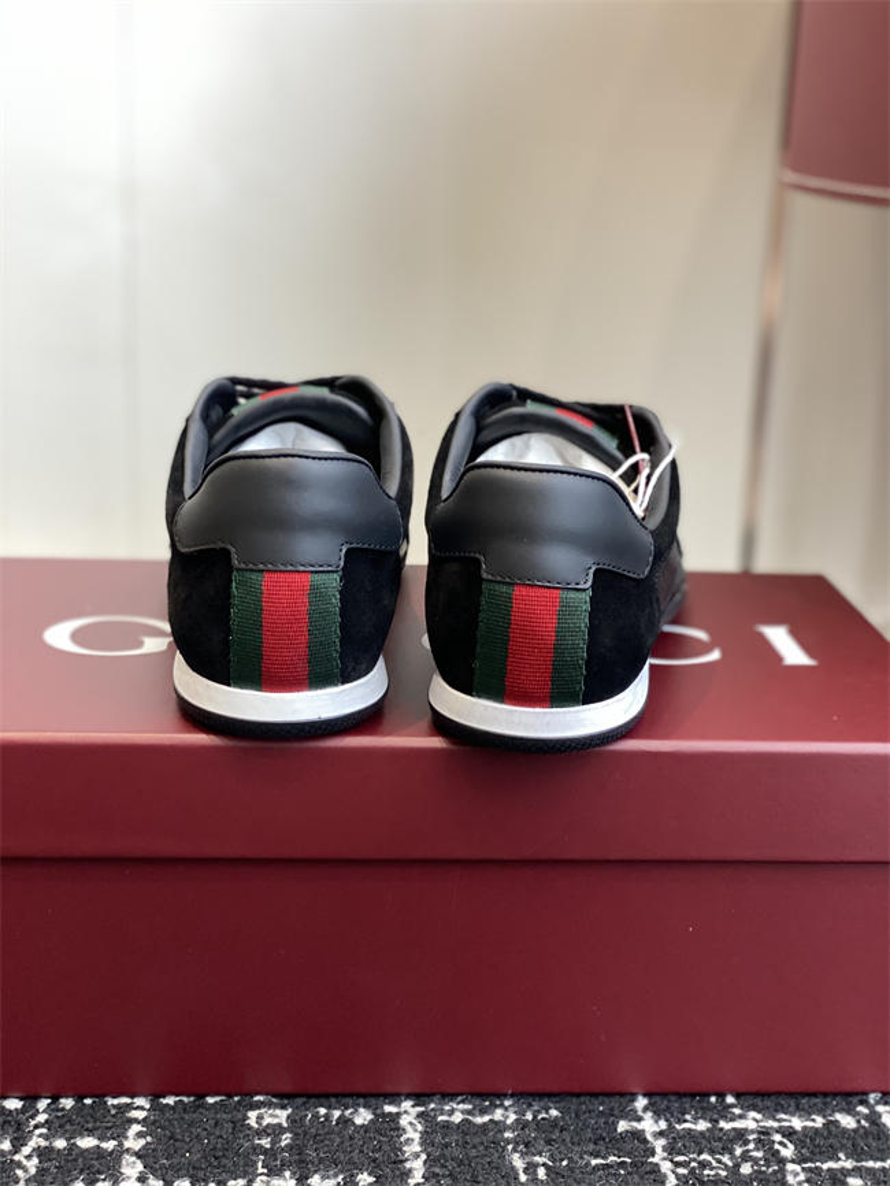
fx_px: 1782
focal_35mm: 52
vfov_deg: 36.8
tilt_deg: -15.3
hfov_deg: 28.0
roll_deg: -3.5
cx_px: 445
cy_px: 593
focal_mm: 6
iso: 160
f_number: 2
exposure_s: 1/122
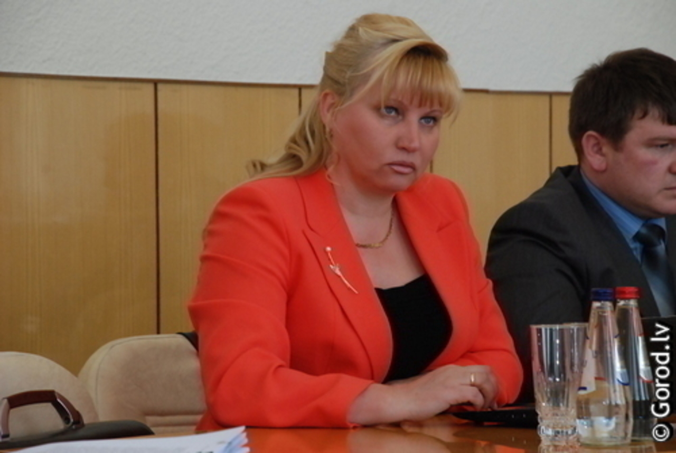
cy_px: 226
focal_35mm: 180
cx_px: 338
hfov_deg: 11.4
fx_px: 3385
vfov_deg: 7.7
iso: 1250
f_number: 8
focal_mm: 120
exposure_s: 1/60
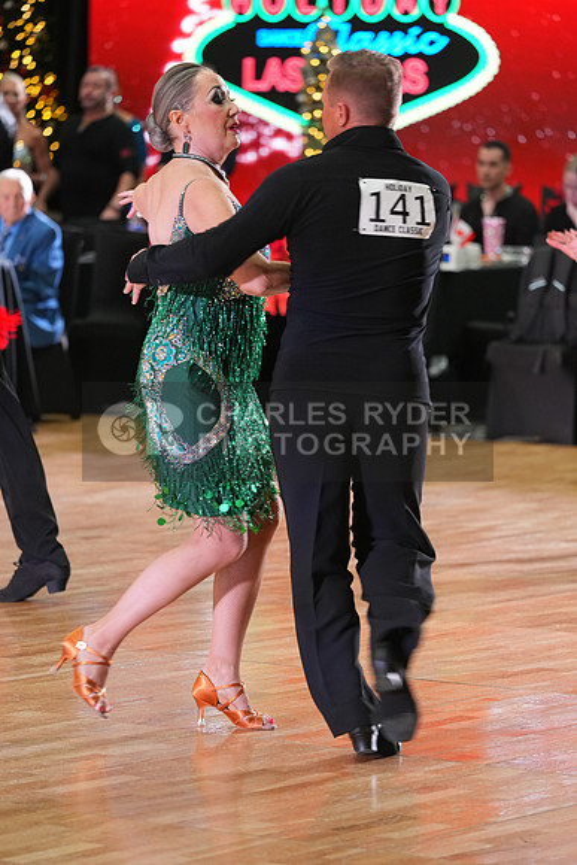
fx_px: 4325
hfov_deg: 7.6
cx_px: 288
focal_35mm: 180
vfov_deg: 11.4
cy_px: 432
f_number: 4
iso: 2500
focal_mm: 180
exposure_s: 1/200
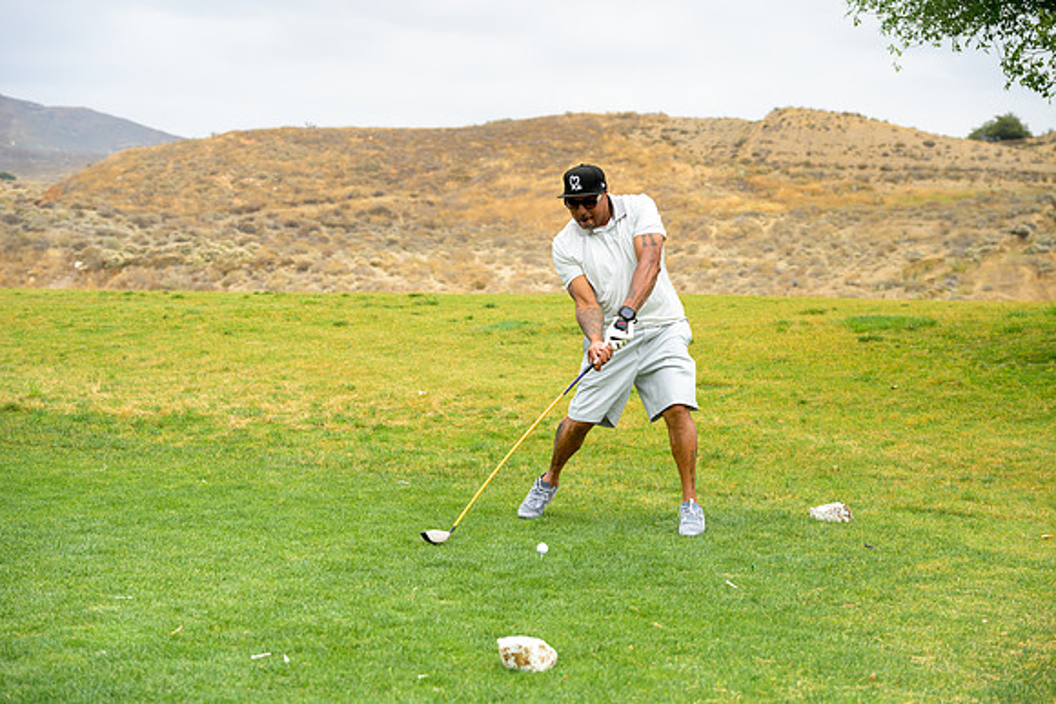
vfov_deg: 21.9
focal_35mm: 62
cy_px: 352
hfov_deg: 32.4
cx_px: 528
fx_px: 1819
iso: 800
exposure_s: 1/6400
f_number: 4
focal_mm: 62
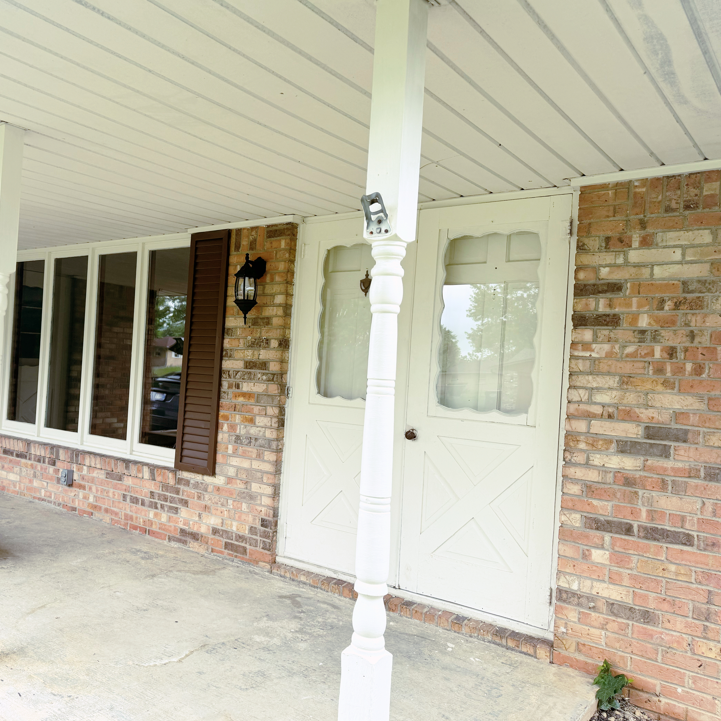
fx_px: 683
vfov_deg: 55.6
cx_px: 239
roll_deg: -3.0
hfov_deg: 54.5
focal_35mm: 29
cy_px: 356
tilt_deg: +0.0
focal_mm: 6.76
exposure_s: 1/539
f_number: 1.78
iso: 80
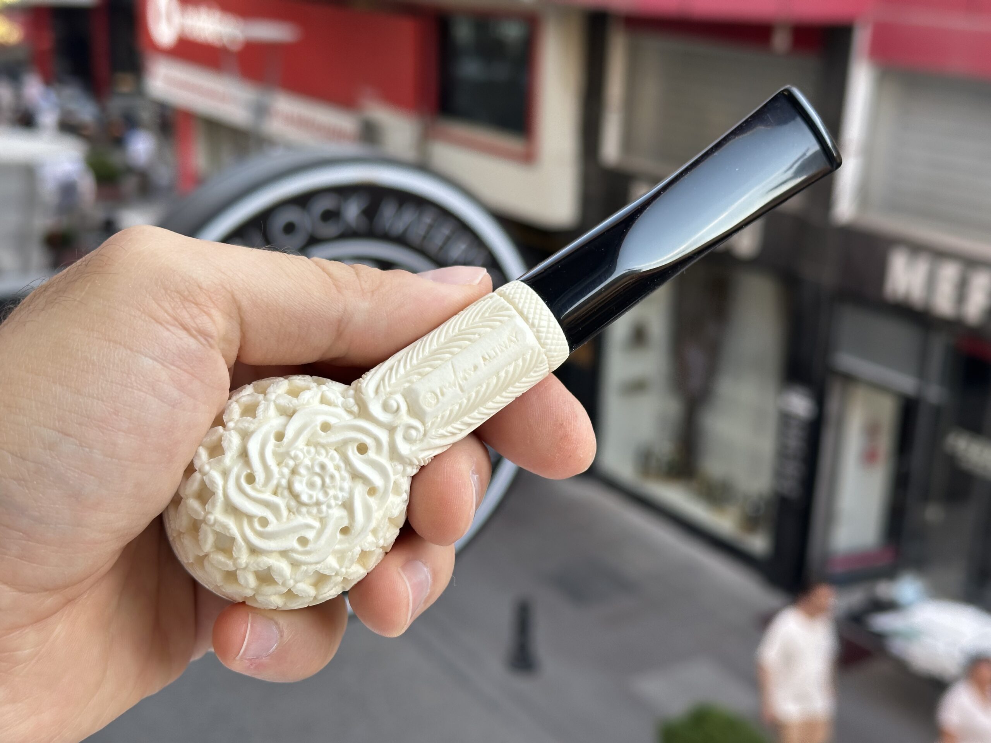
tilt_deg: -16.2
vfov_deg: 30.3
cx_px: 496
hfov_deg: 39.7
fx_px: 1374
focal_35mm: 48
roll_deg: -2.3
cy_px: 372
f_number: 1.78
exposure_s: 1/312
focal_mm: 6.86
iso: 64
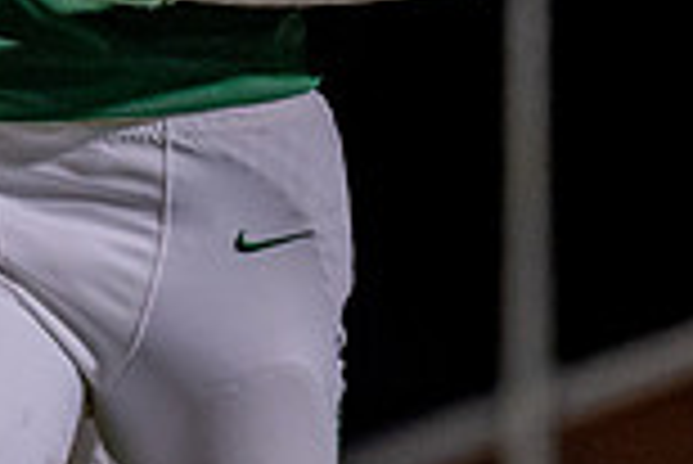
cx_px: 245
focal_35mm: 713
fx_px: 13738
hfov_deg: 2.9
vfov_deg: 1.9
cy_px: -55
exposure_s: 1/1000
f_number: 2.8
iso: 3200
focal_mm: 126
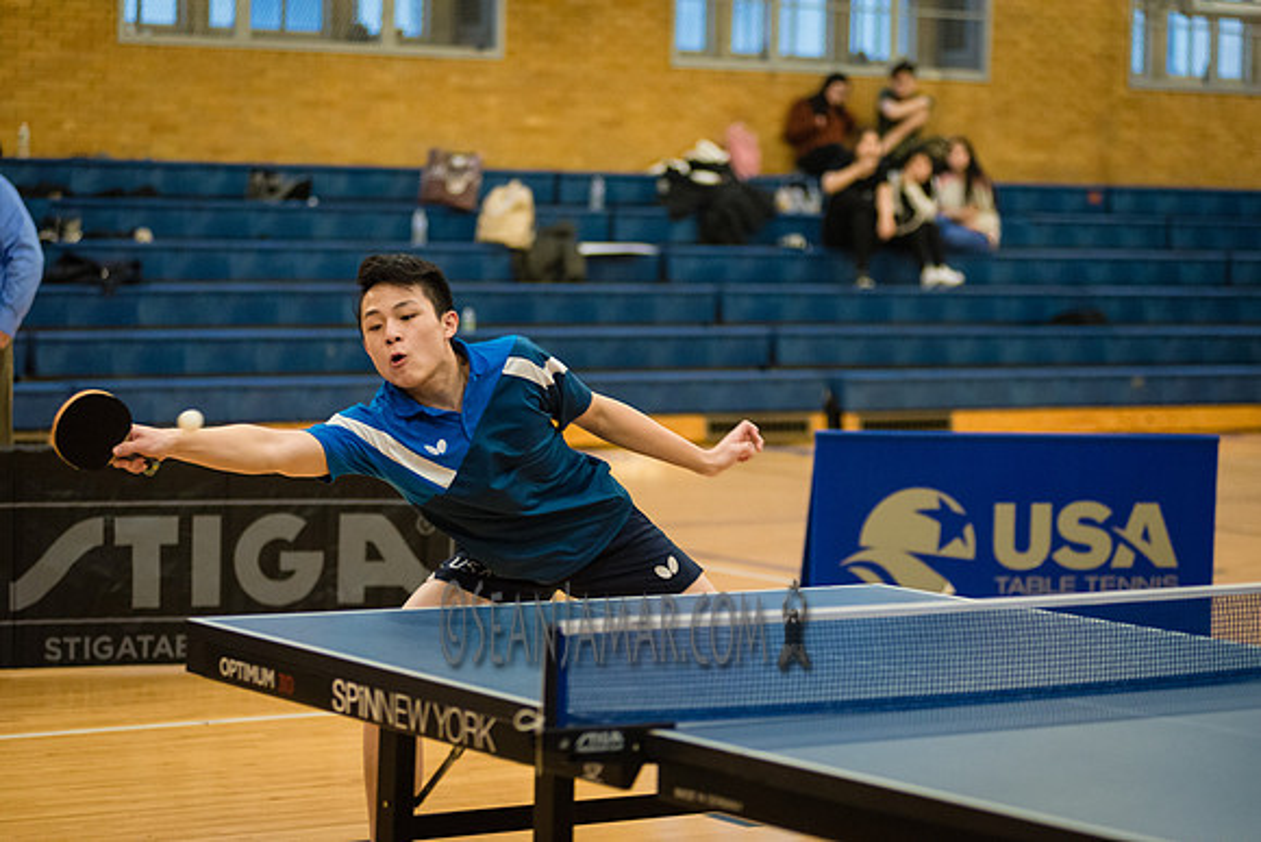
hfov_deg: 20.4
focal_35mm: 100
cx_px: 630
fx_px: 3503
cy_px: 421
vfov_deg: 13.7
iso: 4000
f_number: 2.8
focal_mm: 100
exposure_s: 1/400
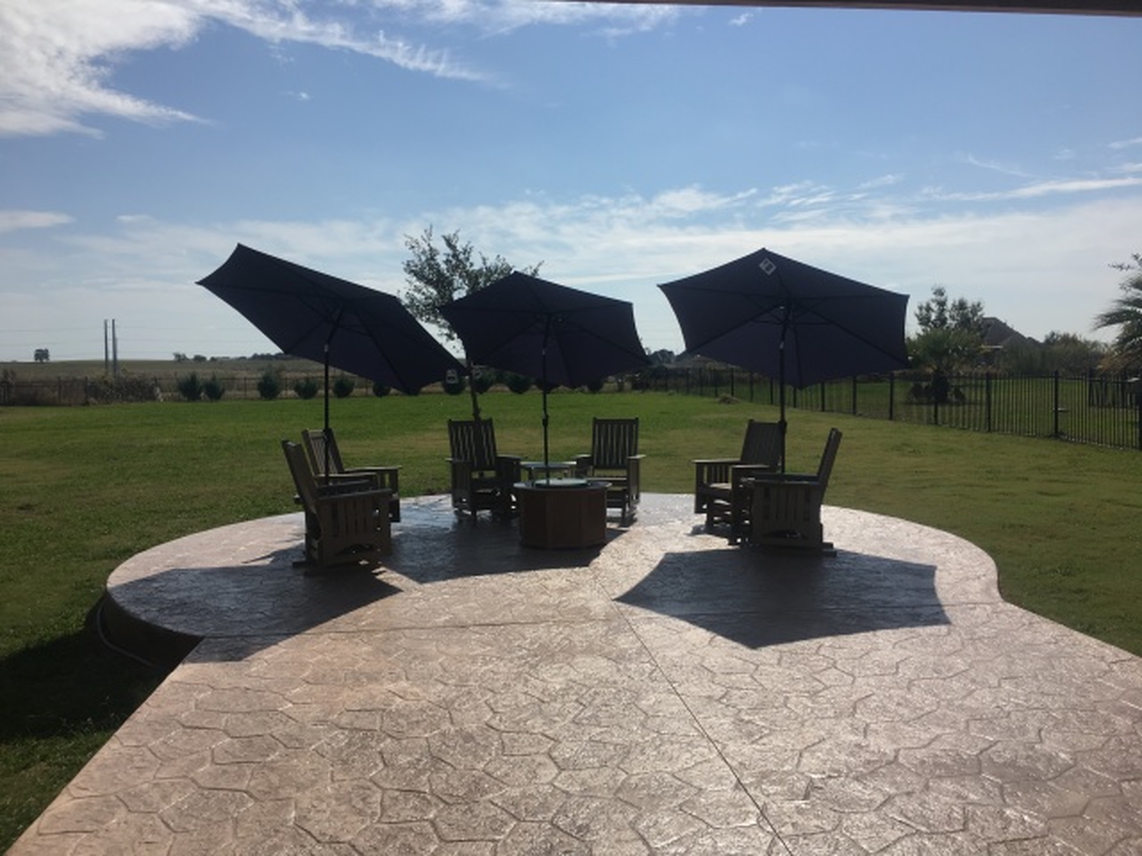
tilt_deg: -3.3
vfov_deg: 48.2
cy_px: 428
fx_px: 957
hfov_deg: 61.7
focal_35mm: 29
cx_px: 571
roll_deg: +0.8
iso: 25
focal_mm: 4.15
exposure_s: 1/2849
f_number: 2.2
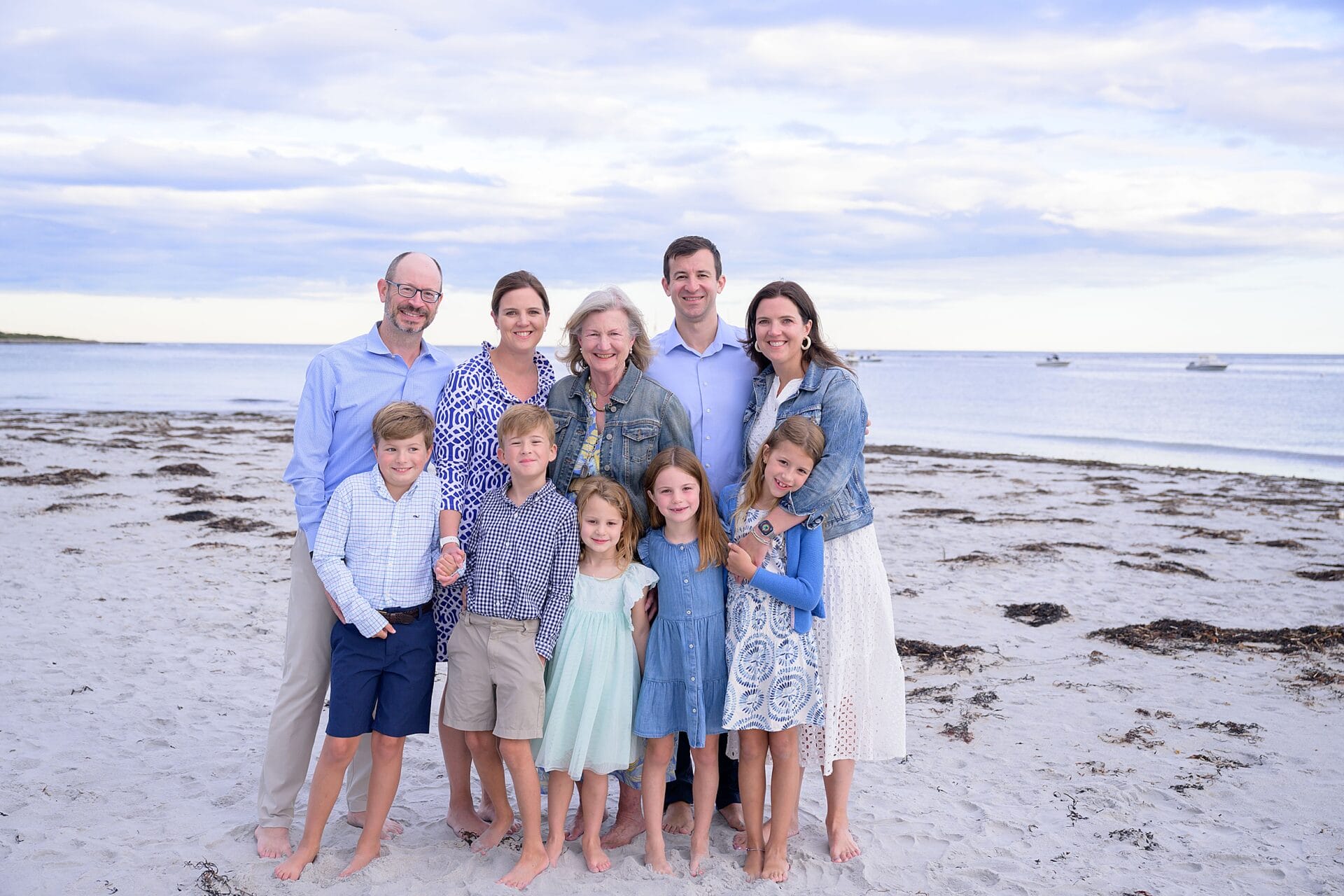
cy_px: 448
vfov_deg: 35.9
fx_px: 1381
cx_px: 672
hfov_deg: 51.9
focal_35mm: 37
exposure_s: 1/400
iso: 200
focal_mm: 37
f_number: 3.5
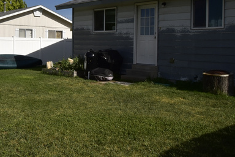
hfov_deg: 47.0
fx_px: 261
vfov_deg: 33.0
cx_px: 64
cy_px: 48
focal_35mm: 40
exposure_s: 1/500
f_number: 11
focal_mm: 10
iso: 280
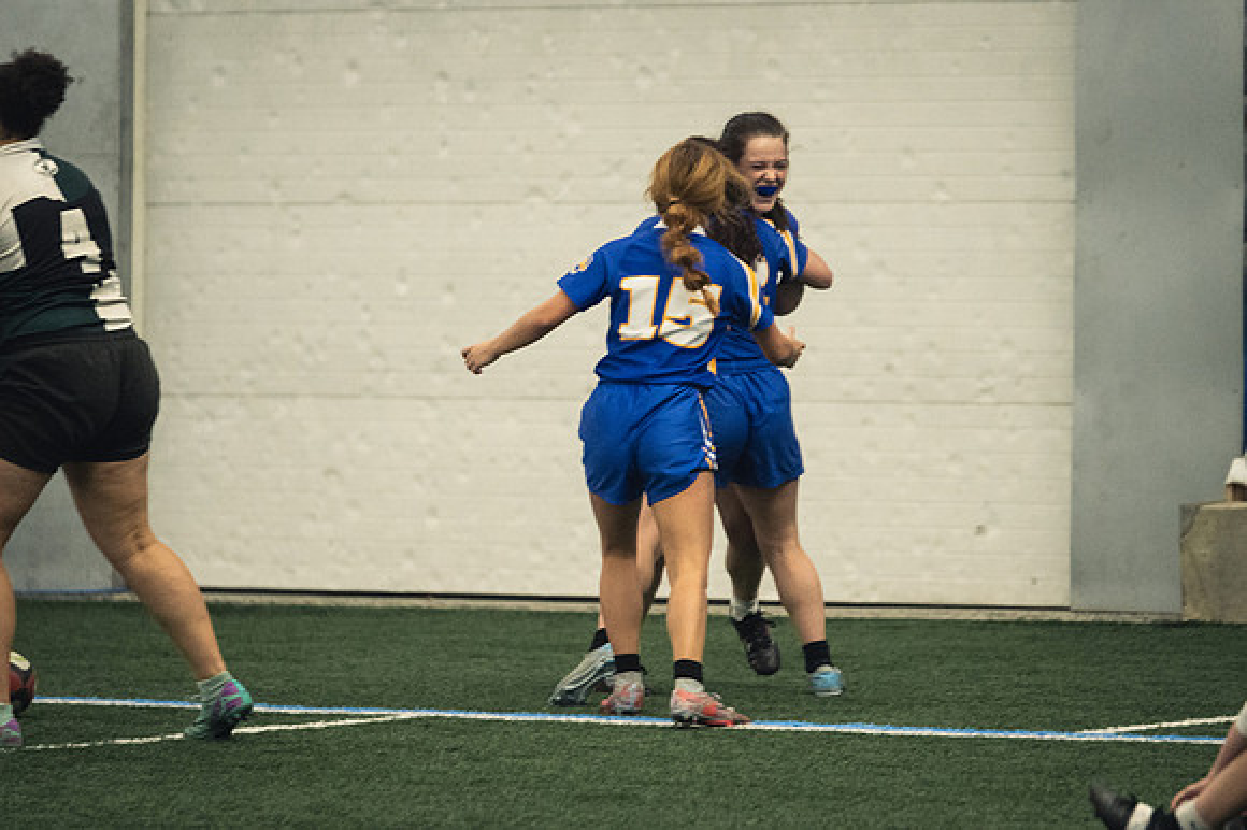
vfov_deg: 4.6
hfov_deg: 6.9
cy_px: 415
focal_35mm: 300
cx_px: 624
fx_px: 10385
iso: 3600
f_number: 2.8
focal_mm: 200
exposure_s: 1/500
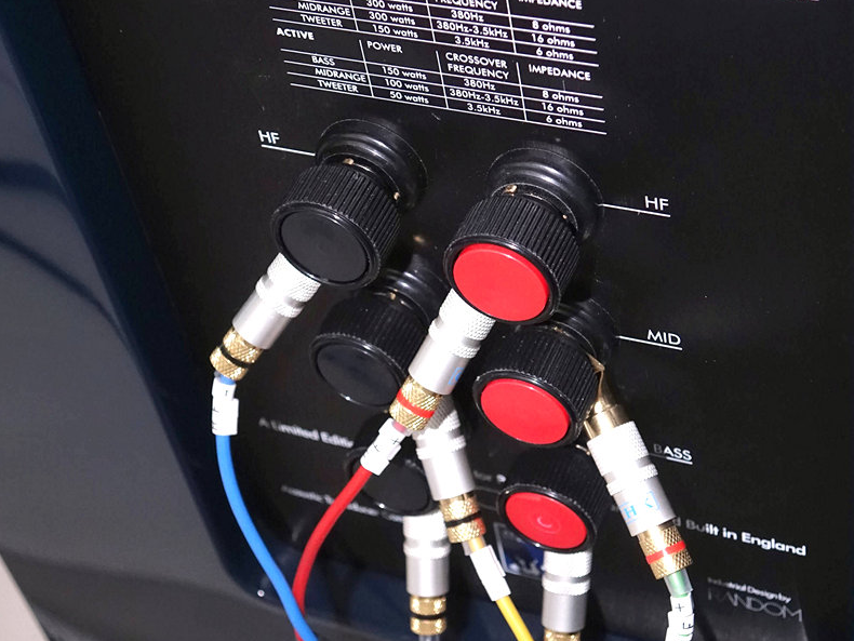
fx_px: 1802
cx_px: 430
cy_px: 366
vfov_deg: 20.2
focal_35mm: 73
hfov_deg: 26.7
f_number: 4
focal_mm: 18.21
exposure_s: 1/60
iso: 1600
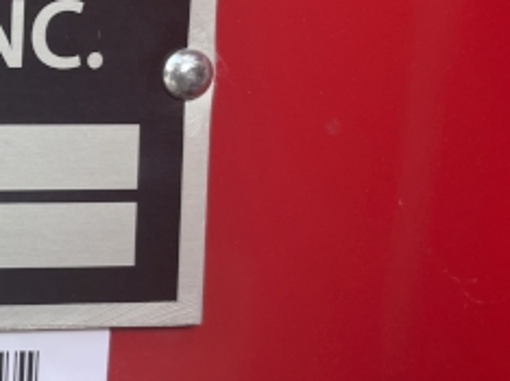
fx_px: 1310
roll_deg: -1.1
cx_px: -209
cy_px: 113
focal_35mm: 89
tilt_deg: -7.9
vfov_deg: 16.5
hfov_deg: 19.7
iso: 32
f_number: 1.6
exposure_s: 1/224
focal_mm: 4.2
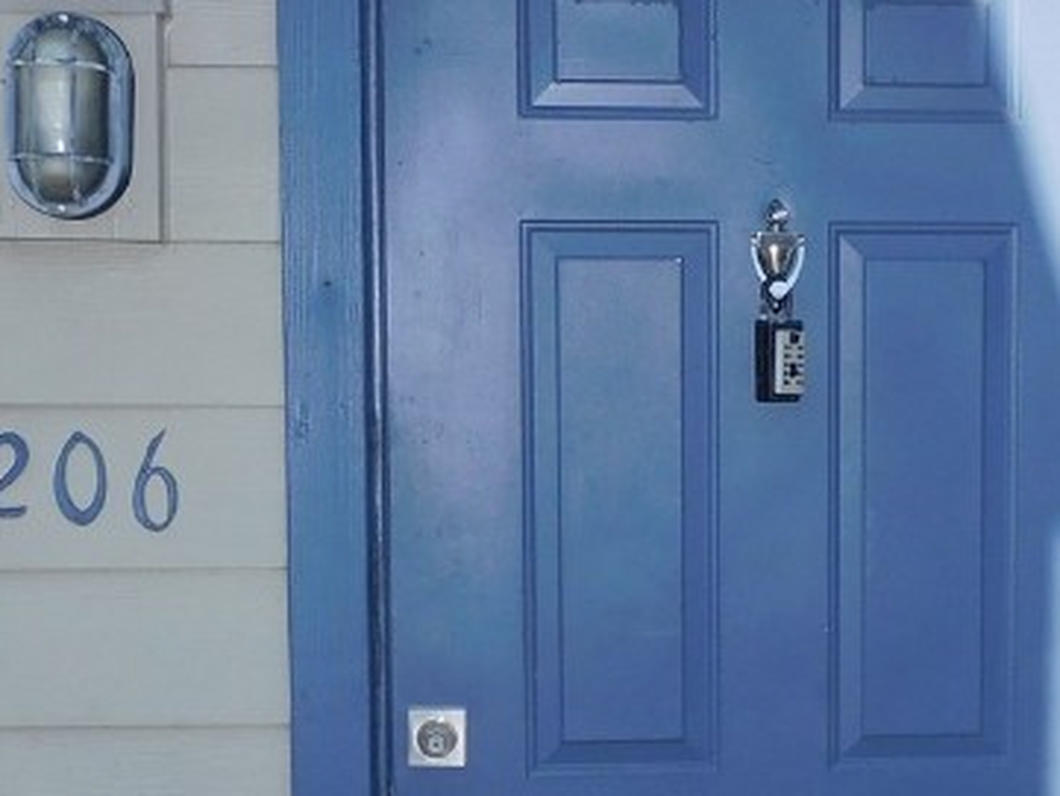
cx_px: 749
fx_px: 2083
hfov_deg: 28.3
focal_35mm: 68
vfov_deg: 21.5
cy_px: 561
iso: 125
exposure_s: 1/640
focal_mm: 4.3
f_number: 3.3
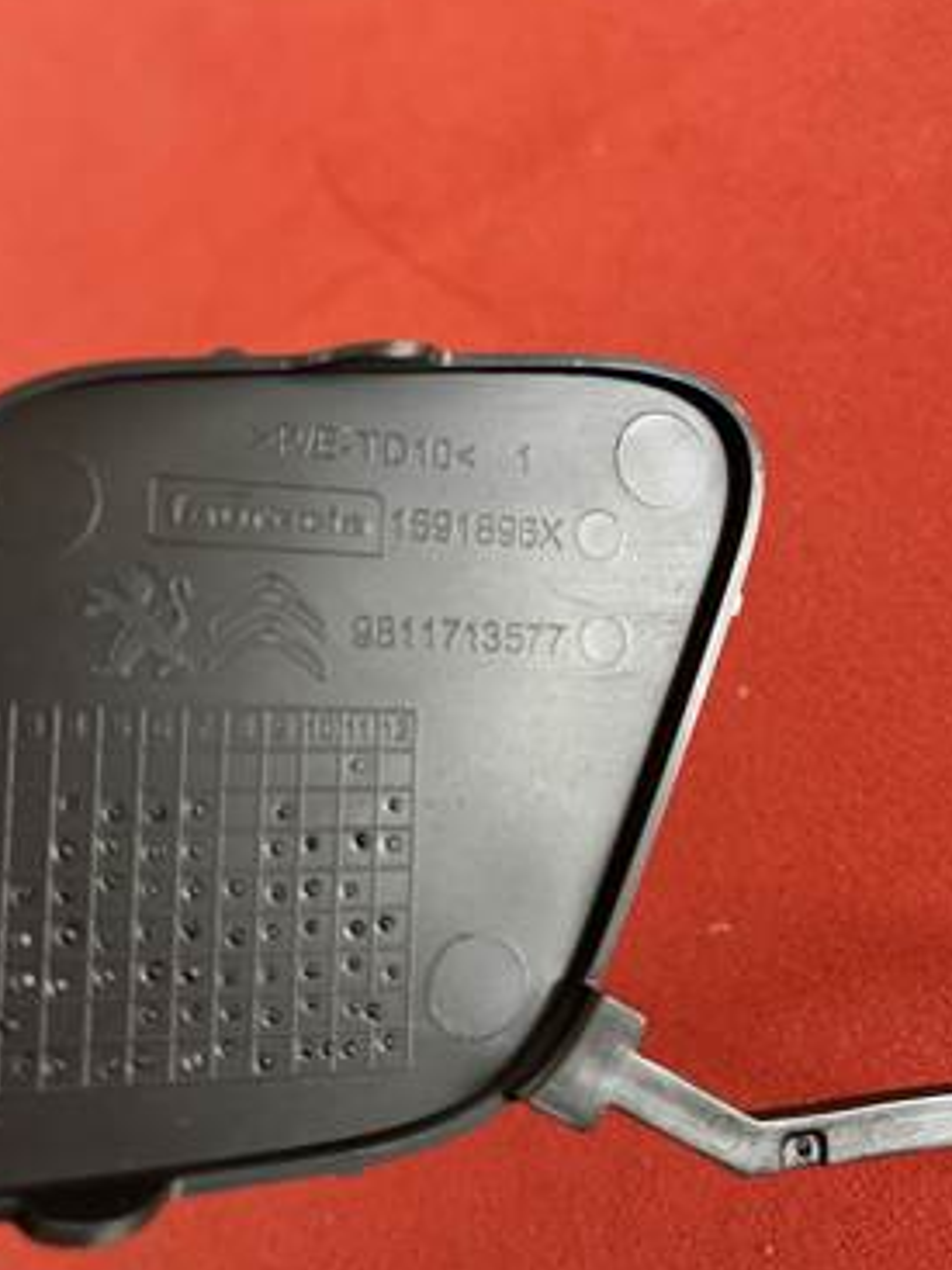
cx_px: 486
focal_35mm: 34
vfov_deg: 54.0
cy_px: 616
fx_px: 1247
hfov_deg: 41.8
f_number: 1.6
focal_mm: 5.1
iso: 125
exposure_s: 1/50
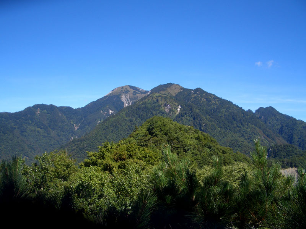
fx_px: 309
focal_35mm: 35
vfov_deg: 40.7
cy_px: 114
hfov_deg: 52.6
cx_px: 153
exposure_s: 1/400
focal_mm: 5.8
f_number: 4.3
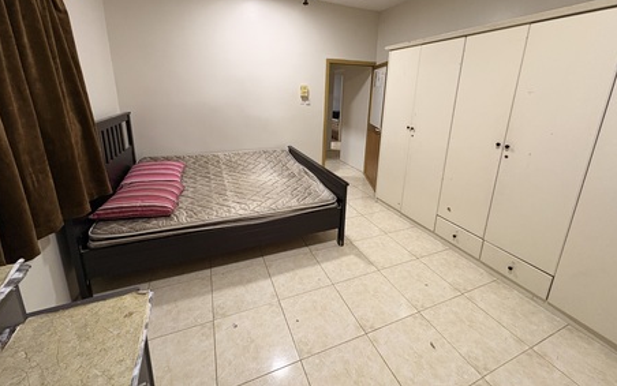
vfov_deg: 74.0
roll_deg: -1.3
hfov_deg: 101.4
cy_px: 153
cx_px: 308
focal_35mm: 15
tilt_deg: -13.6
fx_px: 252
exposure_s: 1/60
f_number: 2.2
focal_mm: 2.22
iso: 320
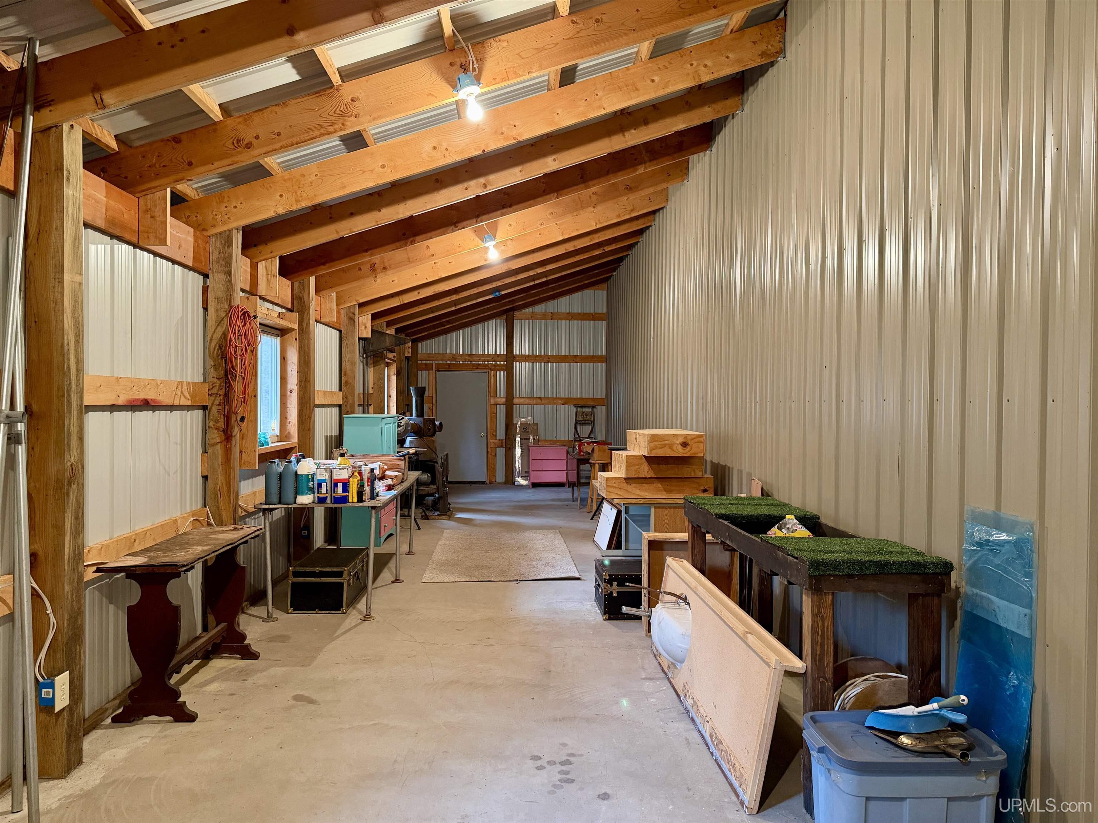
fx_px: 761
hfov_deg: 71.6
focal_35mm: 24
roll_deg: -0.5
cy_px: 412
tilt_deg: +0.0
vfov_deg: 56.8
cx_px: 549
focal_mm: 6.76
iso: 400
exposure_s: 1/60
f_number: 1.78
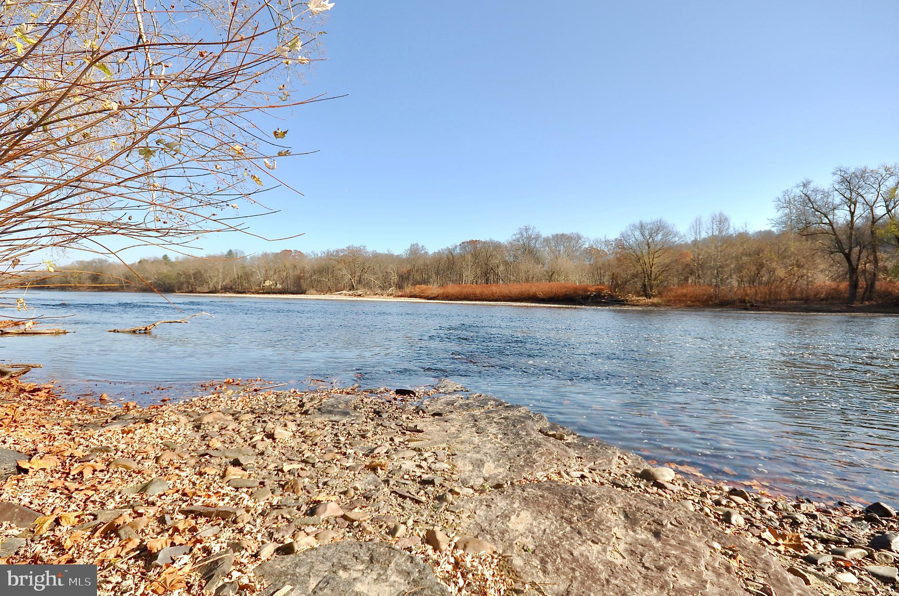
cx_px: 450
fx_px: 374
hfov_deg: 100.5
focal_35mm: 15
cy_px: 298
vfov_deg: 77.1
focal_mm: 10
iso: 100
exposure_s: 1/200
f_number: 8
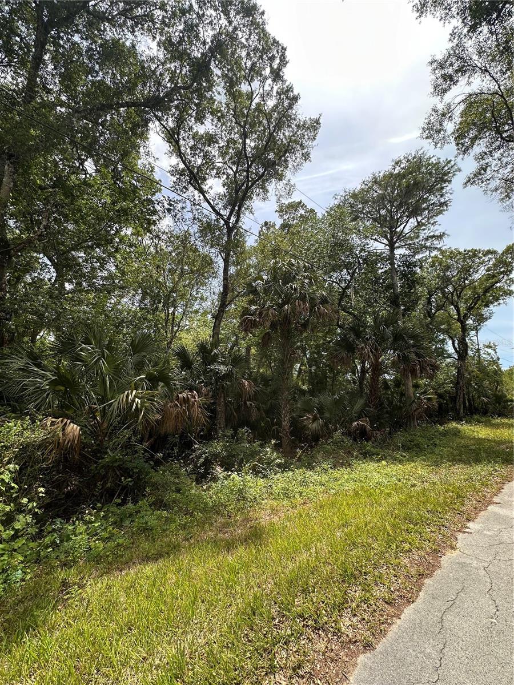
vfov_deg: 102.1
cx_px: 257
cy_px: 342
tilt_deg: +11.9
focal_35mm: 14
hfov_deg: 85.7
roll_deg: -1.4
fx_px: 277
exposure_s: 1/567
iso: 40
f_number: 2.2
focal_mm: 2.22
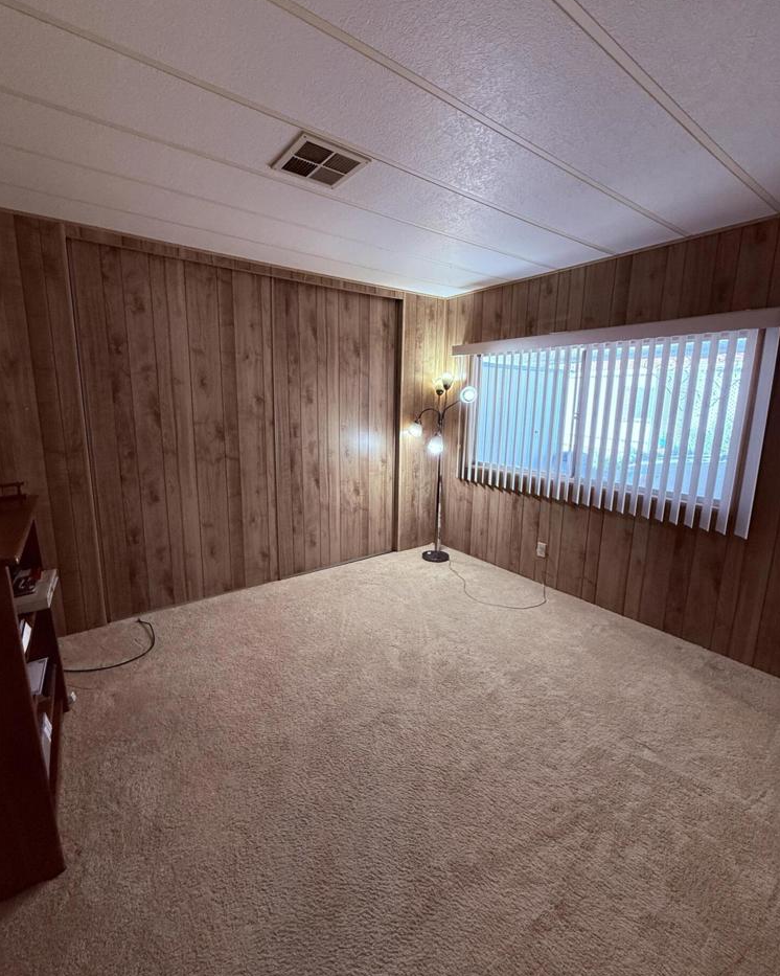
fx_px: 433
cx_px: 382
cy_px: 478
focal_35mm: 15
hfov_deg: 84.0
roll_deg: -0.6
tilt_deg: -10.3
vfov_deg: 96.8
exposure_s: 1/120
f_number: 2.2
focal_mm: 2.22
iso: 250
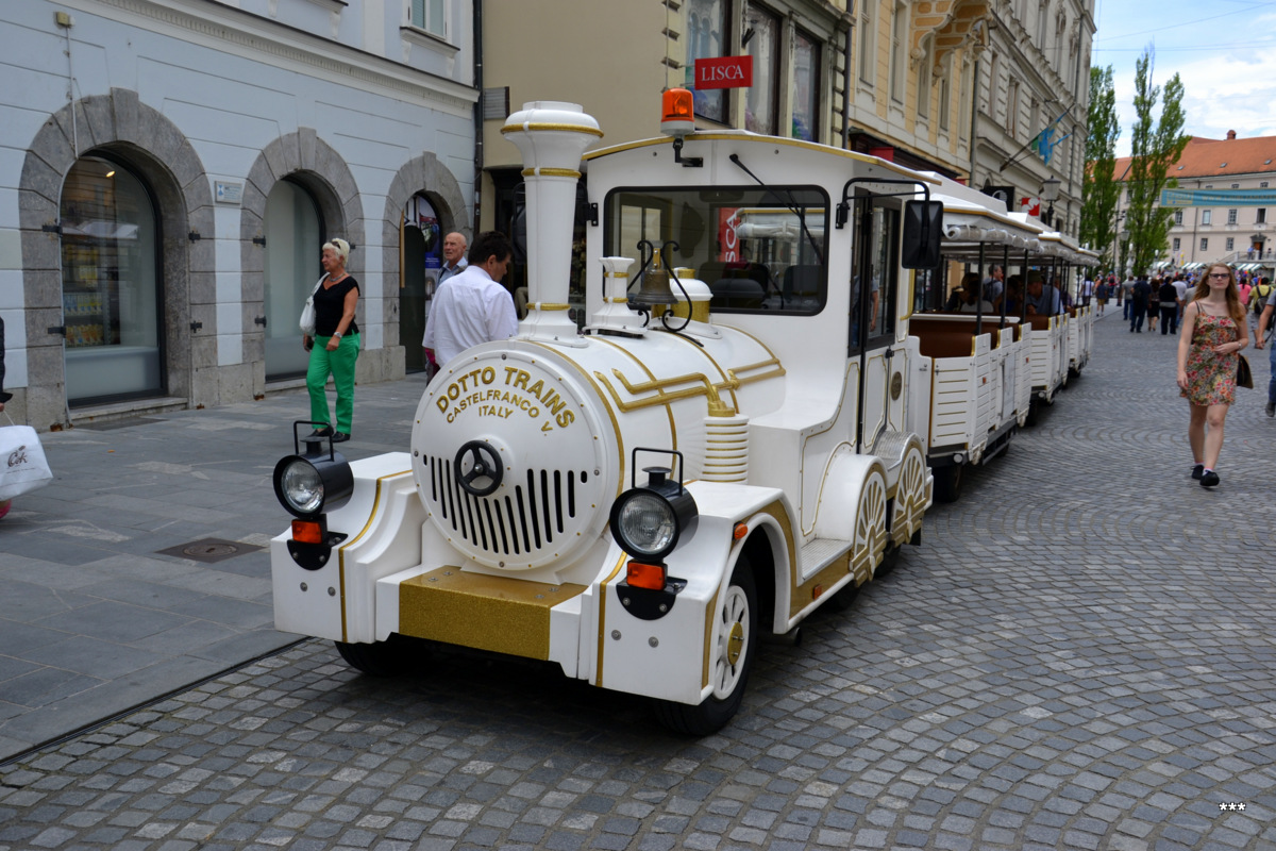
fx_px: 1170
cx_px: 638
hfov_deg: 57.2
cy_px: 426
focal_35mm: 33
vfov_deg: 40.0
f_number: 7.1
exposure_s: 1/200
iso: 100
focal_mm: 22
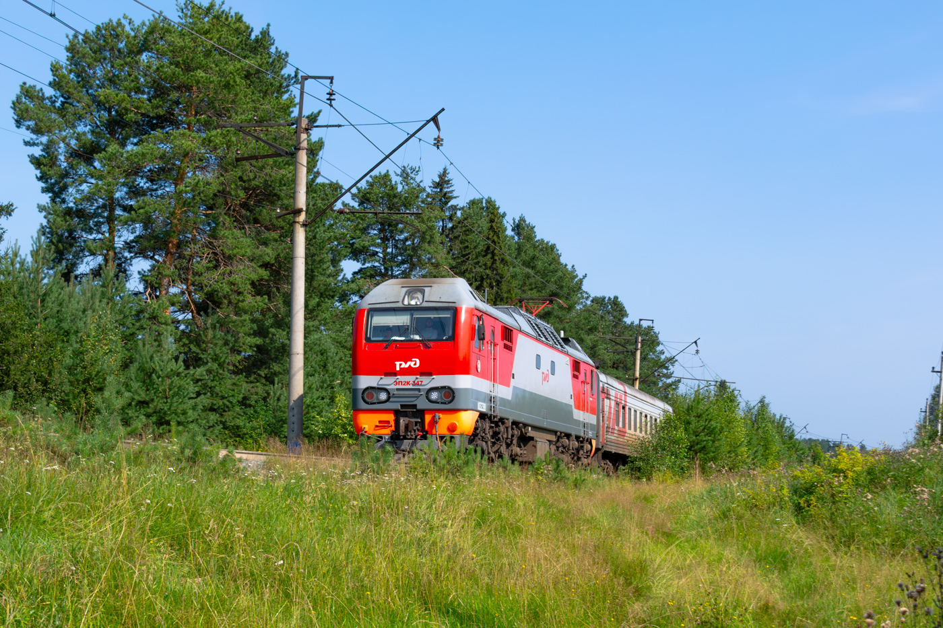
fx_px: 1257
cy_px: 314
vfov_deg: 28.1
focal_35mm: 48
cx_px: 472
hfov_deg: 41.1
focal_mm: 32
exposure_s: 1/250
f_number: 8
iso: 100
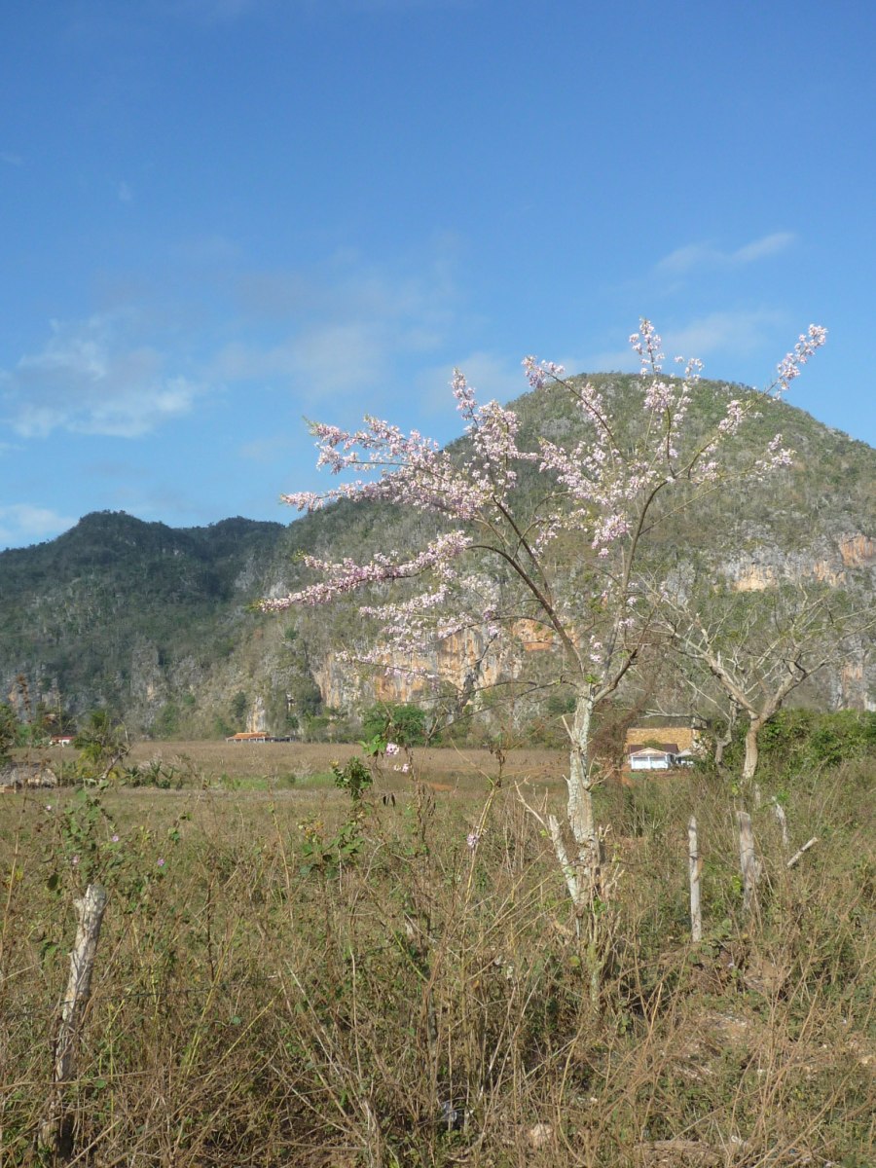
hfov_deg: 36.8
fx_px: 1316
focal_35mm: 39
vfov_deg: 47.9
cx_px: 438
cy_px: 584
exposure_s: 1/800
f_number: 4
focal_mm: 5.8
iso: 100
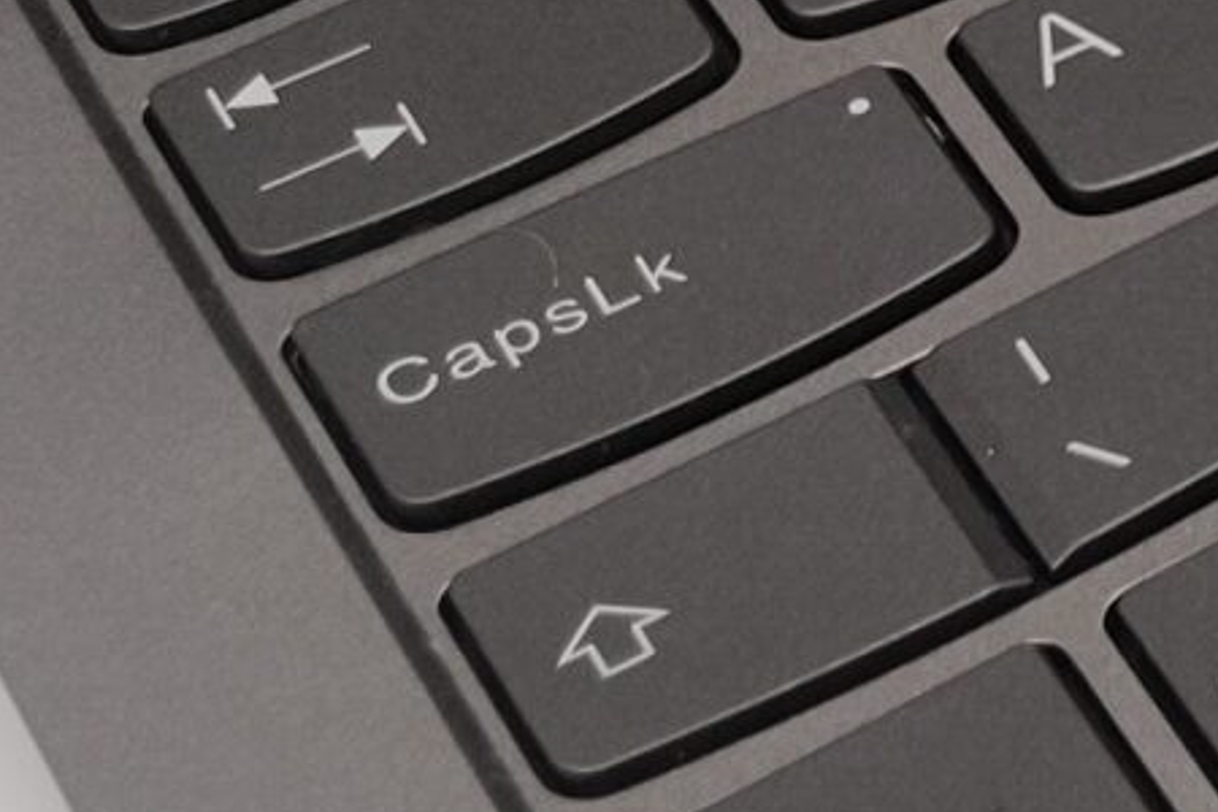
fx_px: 5007
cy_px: 460
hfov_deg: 10.9
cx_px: 3221
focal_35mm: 148
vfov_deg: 9.3
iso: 160
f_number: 1.7
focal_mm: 4.25
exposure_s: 1/100
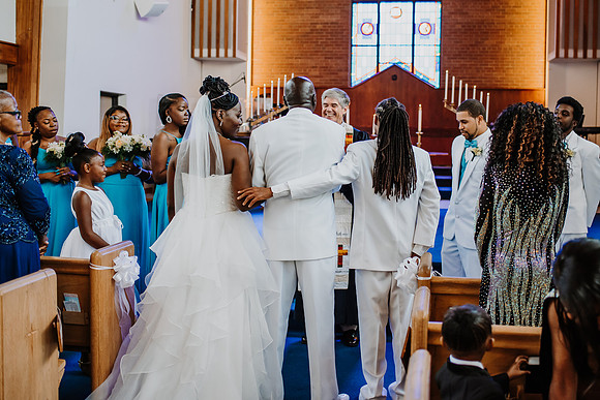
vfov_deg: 32.0
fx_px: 696
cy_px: 161
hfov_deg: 46.6
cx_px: 330
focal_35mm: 42
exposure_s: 1/640
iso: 1400
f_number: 2.2
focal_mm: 35
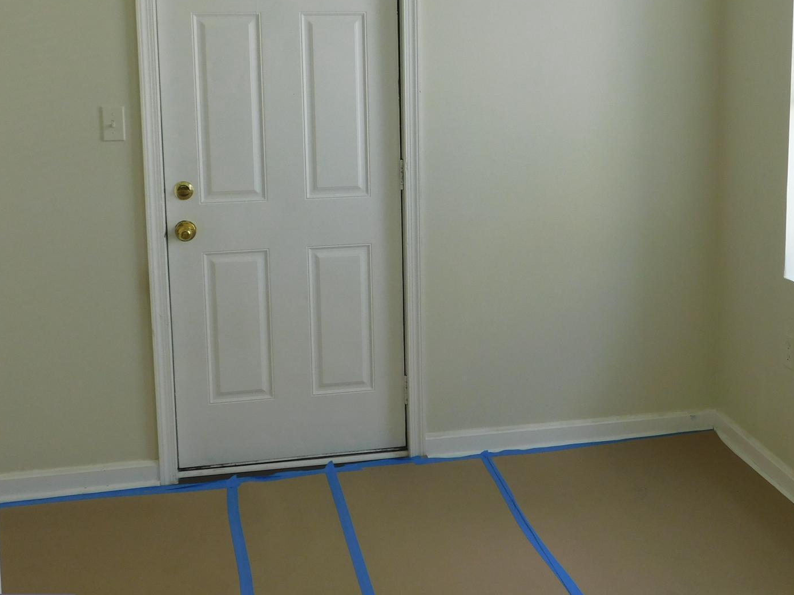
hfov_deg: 35.9
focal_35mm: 53
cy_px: 203
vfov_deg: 27.4
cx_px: 517
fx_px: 1216
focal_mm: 6.3
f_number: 3.5
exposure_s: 1/80
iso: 125
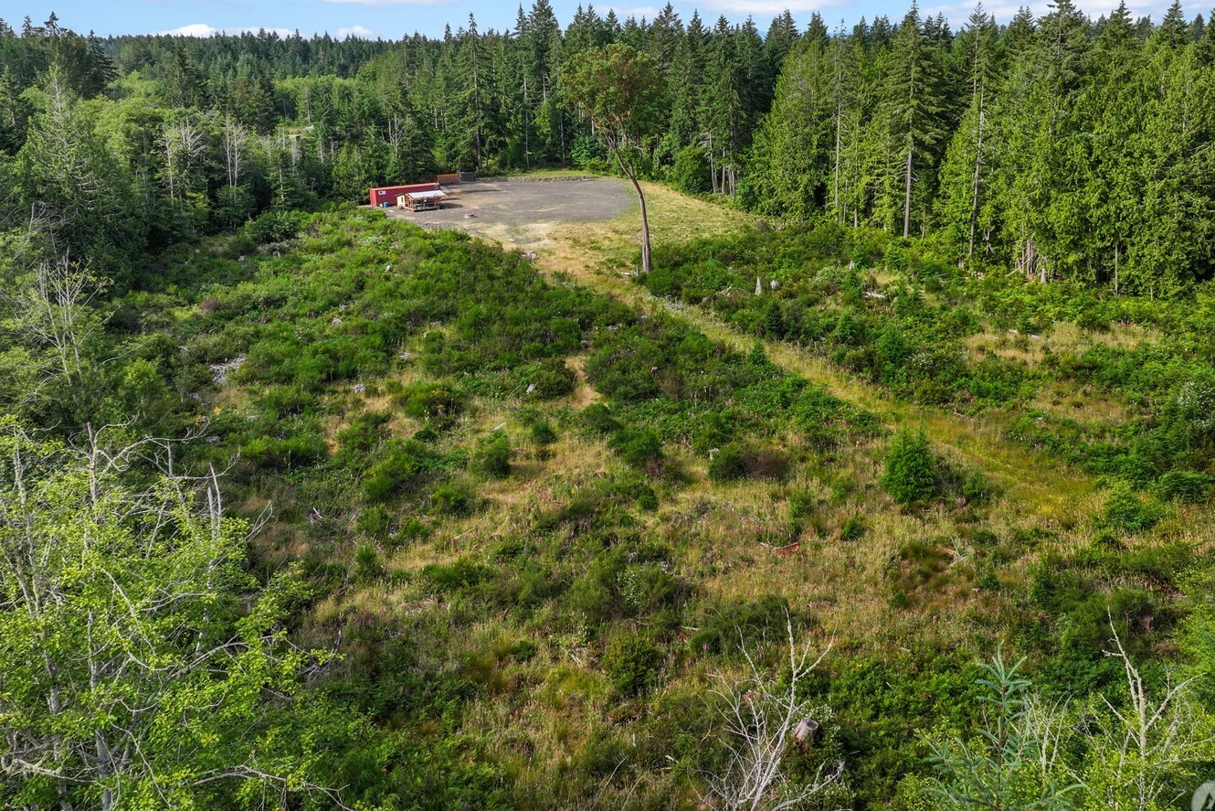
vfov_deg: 43.2
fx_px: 1013
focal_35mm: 30
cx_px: 694
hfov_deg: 61.7
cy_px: 293
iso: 100
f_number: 9
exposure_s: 1/100
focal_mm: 12.29
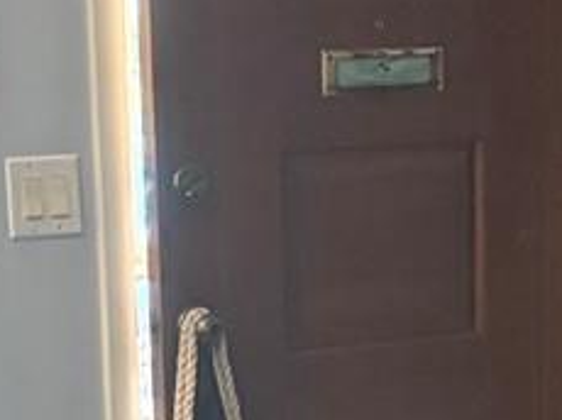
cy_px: 679
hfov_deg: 10.9
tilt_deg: -13.9
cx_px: 491
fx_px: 2936
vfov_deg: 8.0
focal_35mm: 181
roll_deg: +0.9
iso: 400
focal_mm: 5.96
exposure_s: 1/60
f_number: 1.6
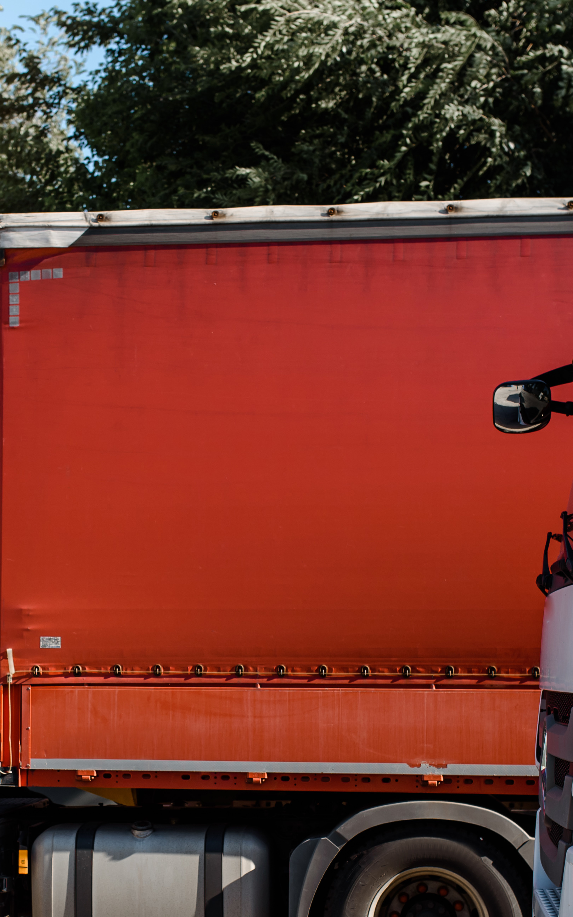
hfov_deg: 15.6
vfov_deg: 24.7
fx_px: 2074
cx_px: 116
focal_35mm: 83
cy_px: 660
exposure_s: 1/640
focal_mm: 35
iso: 80
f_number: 4
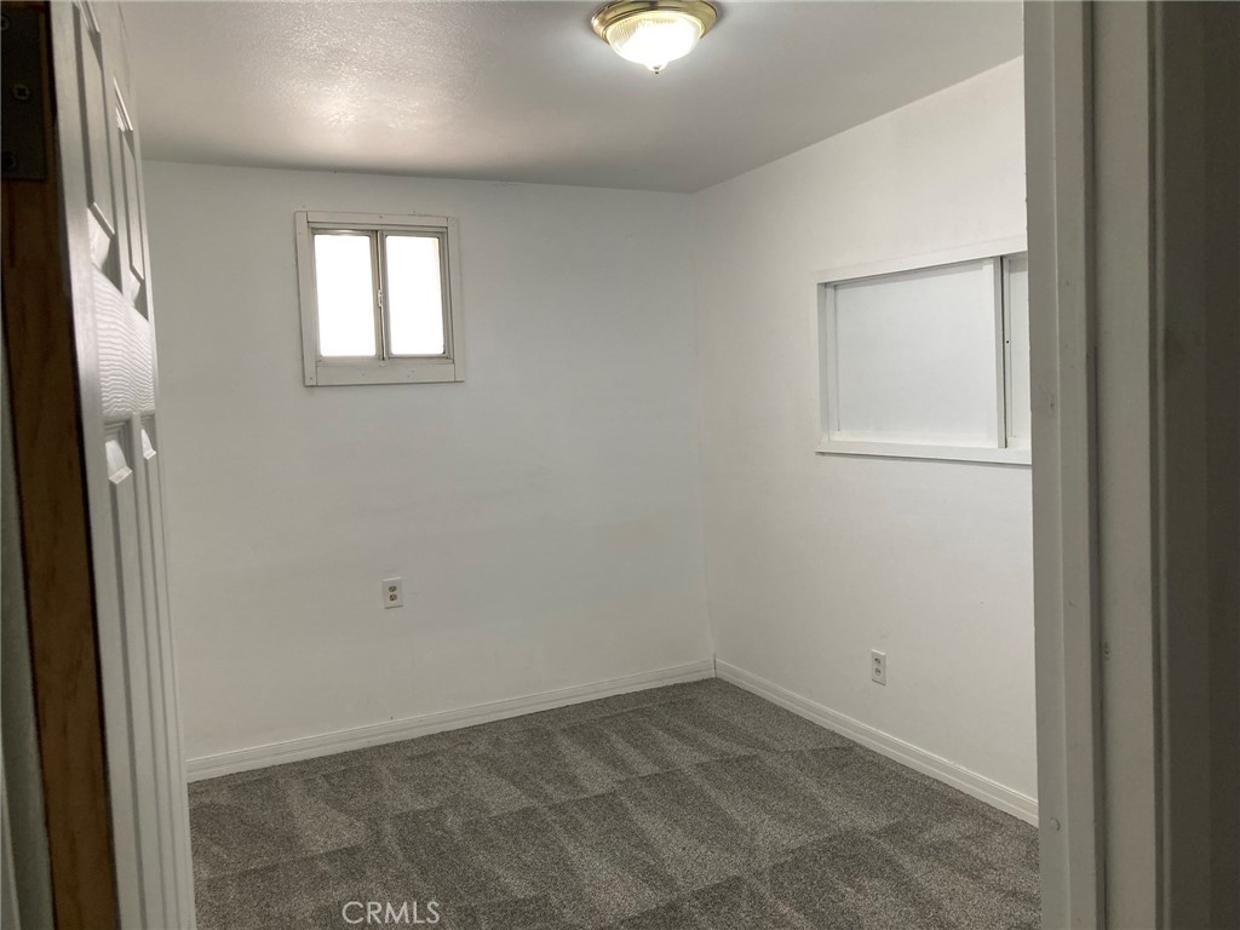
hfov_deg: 63.4
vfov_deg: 49.7
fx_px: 1003
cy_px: 465
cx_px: 620
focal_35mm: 28
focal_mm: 3.99
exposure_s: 1/60
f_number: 1.8
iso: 100
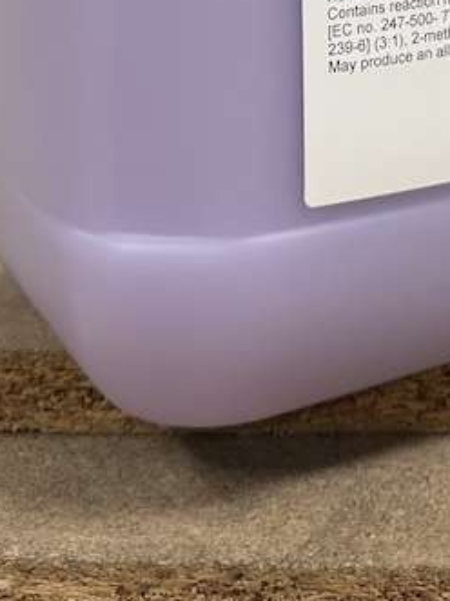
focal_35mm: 87
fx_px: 1509
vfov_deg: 18.8
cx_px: 343
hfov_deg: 16.9
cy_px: -390
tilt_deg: -6.3
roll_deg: +1.8
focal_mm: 6.76
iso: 160
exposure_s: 1/100
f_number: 1.78
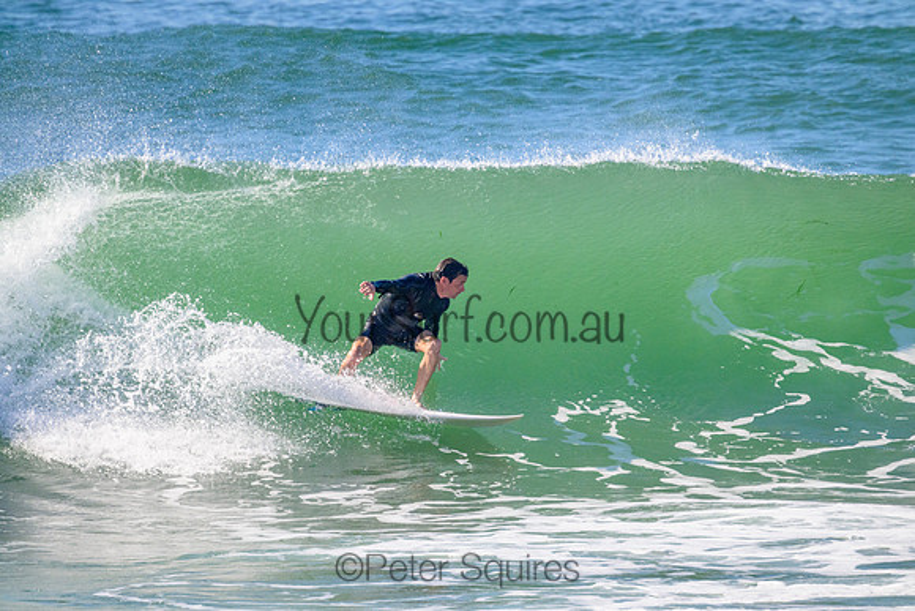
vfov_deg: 1.7
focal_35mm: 800
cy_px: 306
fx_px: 20337
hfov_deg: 2.6
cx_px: 458
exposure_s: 1/2000
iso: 1600
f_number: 11
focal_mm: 800
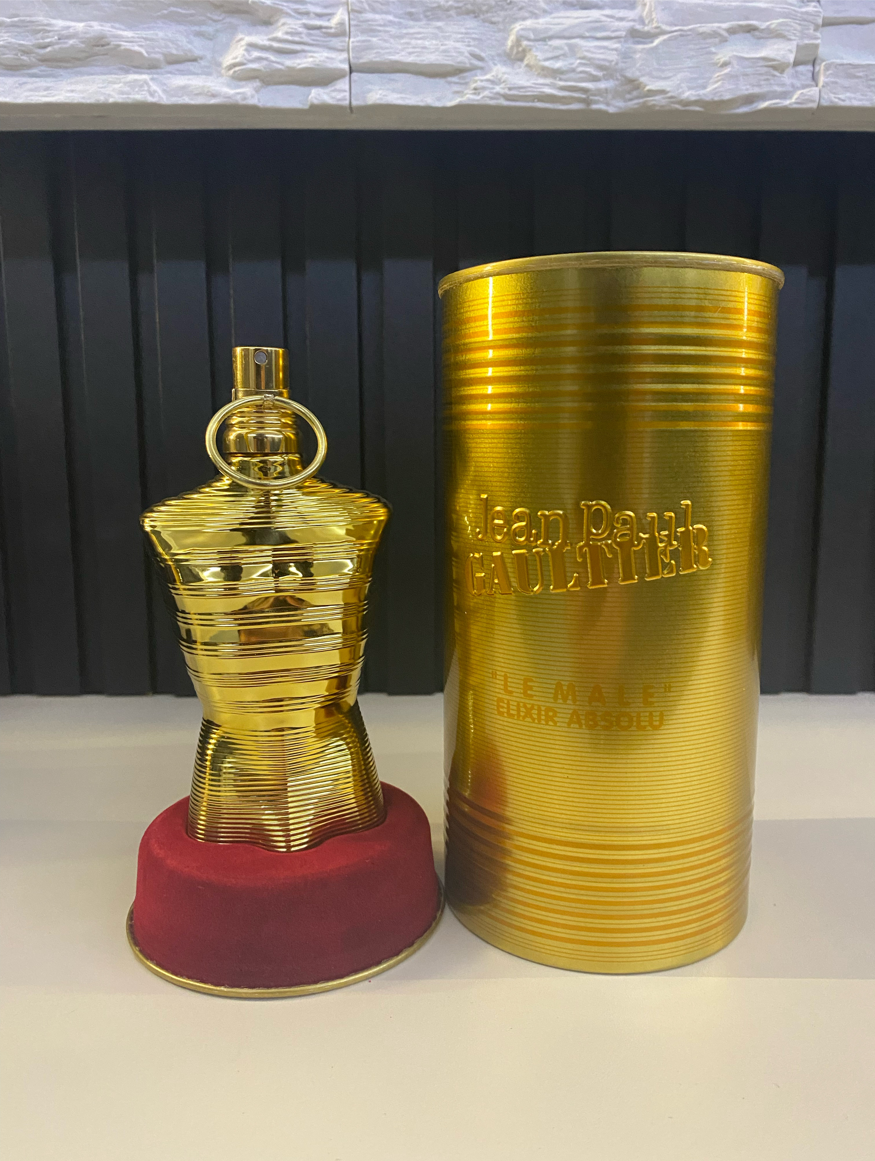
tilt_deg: -7.2
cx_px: 438
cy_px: 580
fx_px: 874
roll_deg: -0.4
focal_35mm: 26
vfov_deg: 67.2
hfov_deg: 53.2
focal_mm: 4.25
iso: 500
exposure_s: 1/50
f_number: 1.8
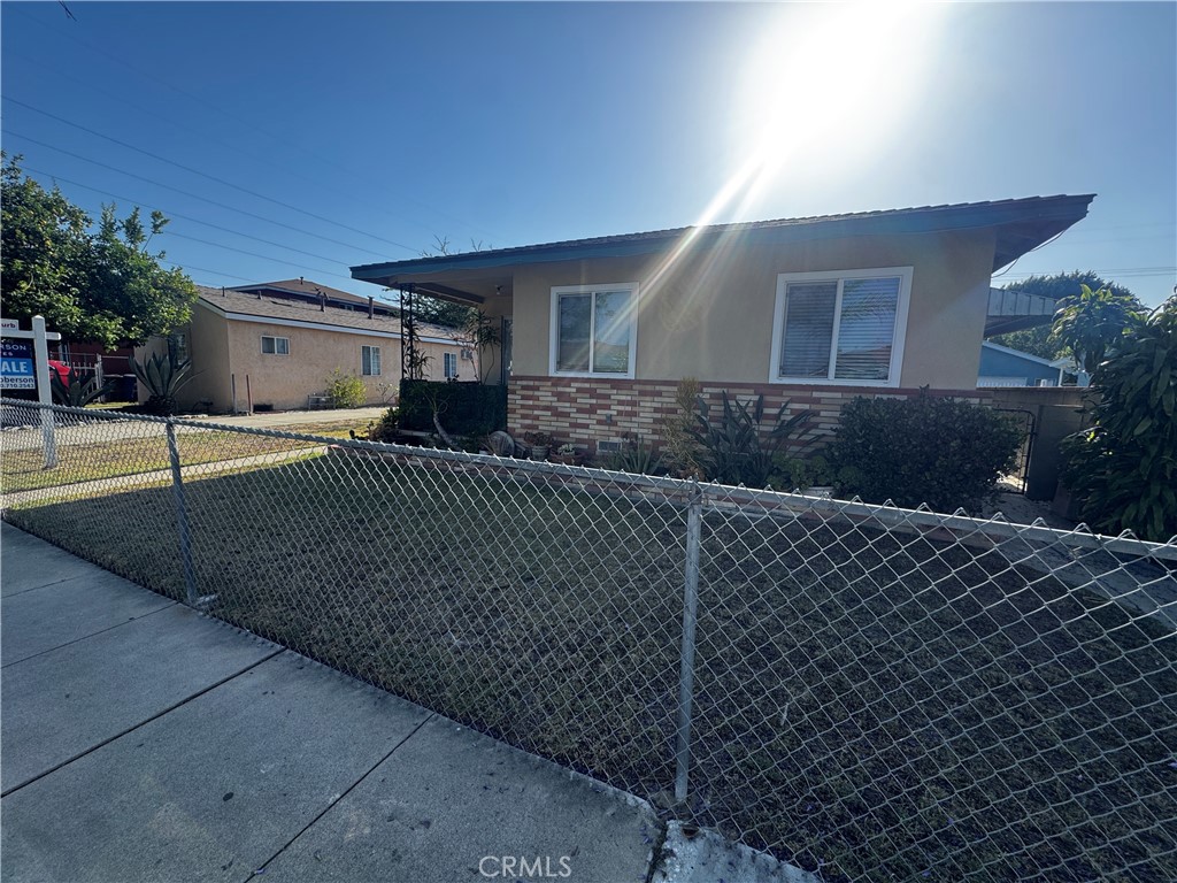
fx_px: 476
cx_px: 588
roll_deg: -1.9
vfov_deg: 85.7
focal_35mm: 14
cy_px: 442
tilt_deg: -8.0
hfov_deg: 102.1
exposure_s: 1/565
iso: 40
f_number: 2.2
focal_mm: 2.22
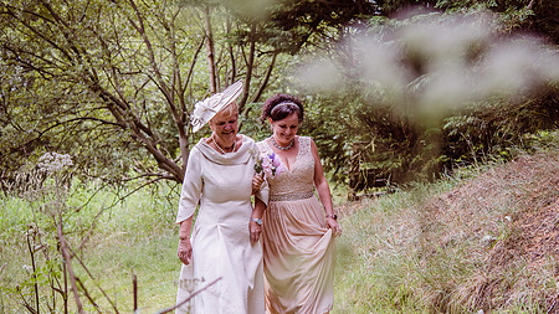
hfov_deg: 26.1
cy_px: 187
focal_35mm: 81
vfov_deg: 14.9
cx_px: 355
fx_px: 1200
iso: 320
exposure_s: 1/500
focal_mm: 60
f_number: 3.5
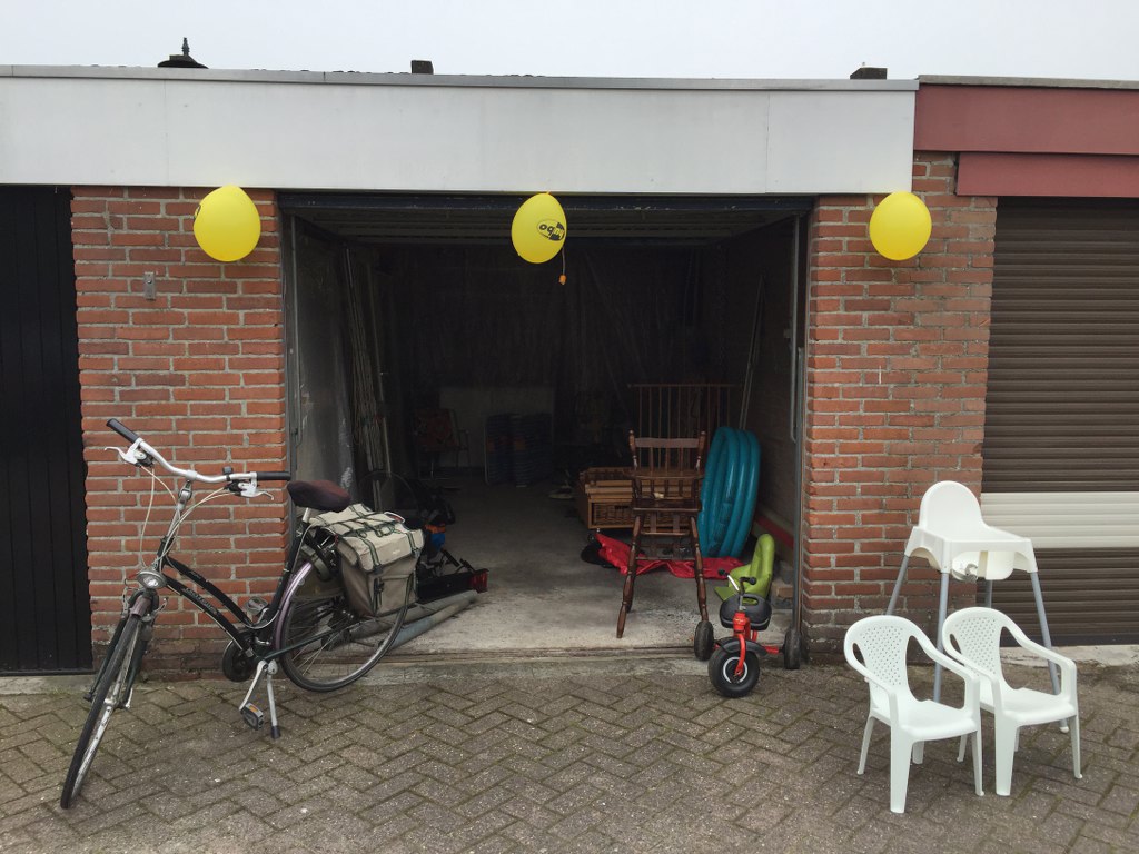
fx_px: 954
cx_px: 570
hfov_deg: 61.7
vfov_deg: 48.2
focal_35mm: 29
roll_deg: -0.3
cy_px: 427
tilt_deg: -4.8
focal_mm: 4.15
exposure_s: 1/760
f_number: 2.2
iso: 32
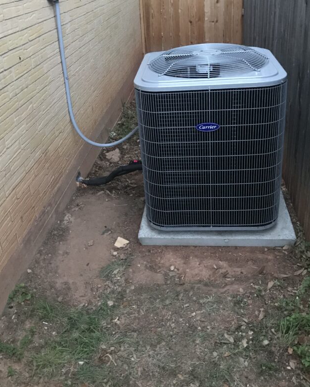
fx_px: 413
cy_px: 151
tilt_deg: -24.3
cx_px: 158
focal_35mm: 36
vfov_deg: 49.9
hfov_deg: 41.2
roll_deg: +3.0
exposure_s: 1/4
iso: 100
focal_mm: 3.99
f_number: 1.8
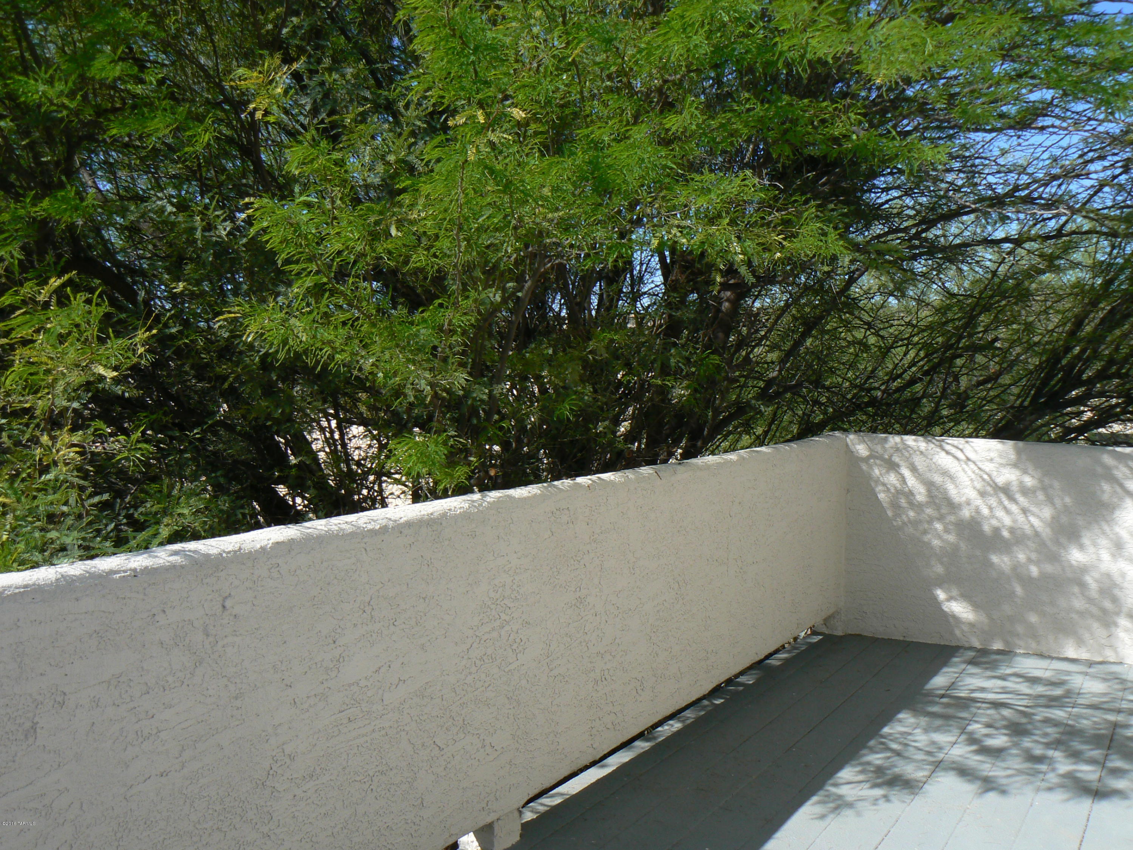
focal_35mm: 36
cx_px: 566
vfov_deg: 39.7
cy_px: 425
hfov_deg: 51.4
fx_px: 1178
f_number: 5.6
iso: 80
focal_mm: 6
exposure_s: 1/320
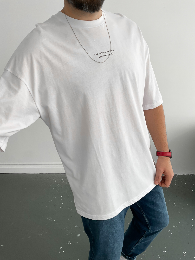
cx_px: 98
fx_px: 218
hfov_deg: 48.2
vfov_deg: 61.7
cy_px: 130
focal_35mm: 29
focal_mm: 3
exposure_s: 1/120
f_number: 1.8
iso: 25
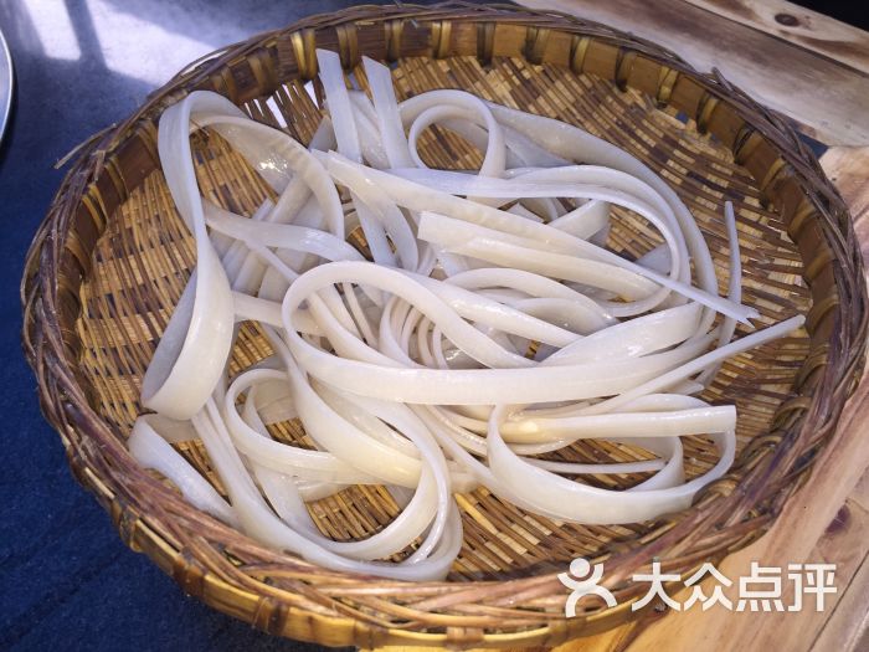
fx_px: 728
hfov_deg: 61.7
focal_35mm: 29
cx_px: 434
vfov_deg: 48.2
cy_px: 326
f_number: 2.2
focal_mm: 4.15
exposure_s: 1/64
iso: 32
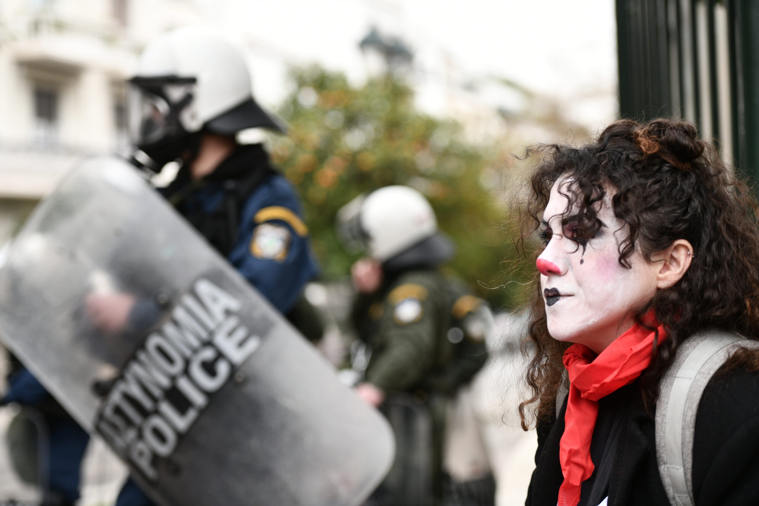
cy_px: 253
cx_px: 380
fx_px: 1644
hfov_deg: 26.0
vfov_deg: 17.5
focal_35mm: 78
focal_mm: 78
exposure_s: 1/400
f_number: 2.8
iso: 400
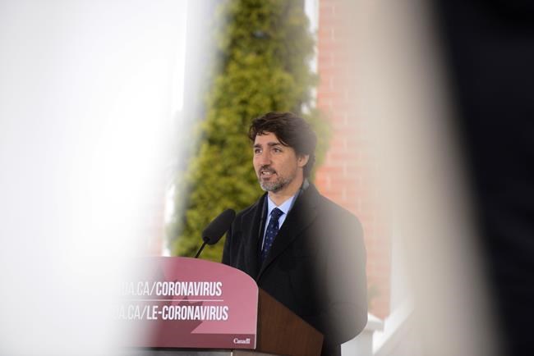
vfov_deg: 7.4
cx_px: 267
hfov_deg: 11.1
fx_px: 2745
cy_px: 178
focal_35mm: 185
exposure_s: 1/640
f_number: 2.8
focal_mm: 185
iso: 800
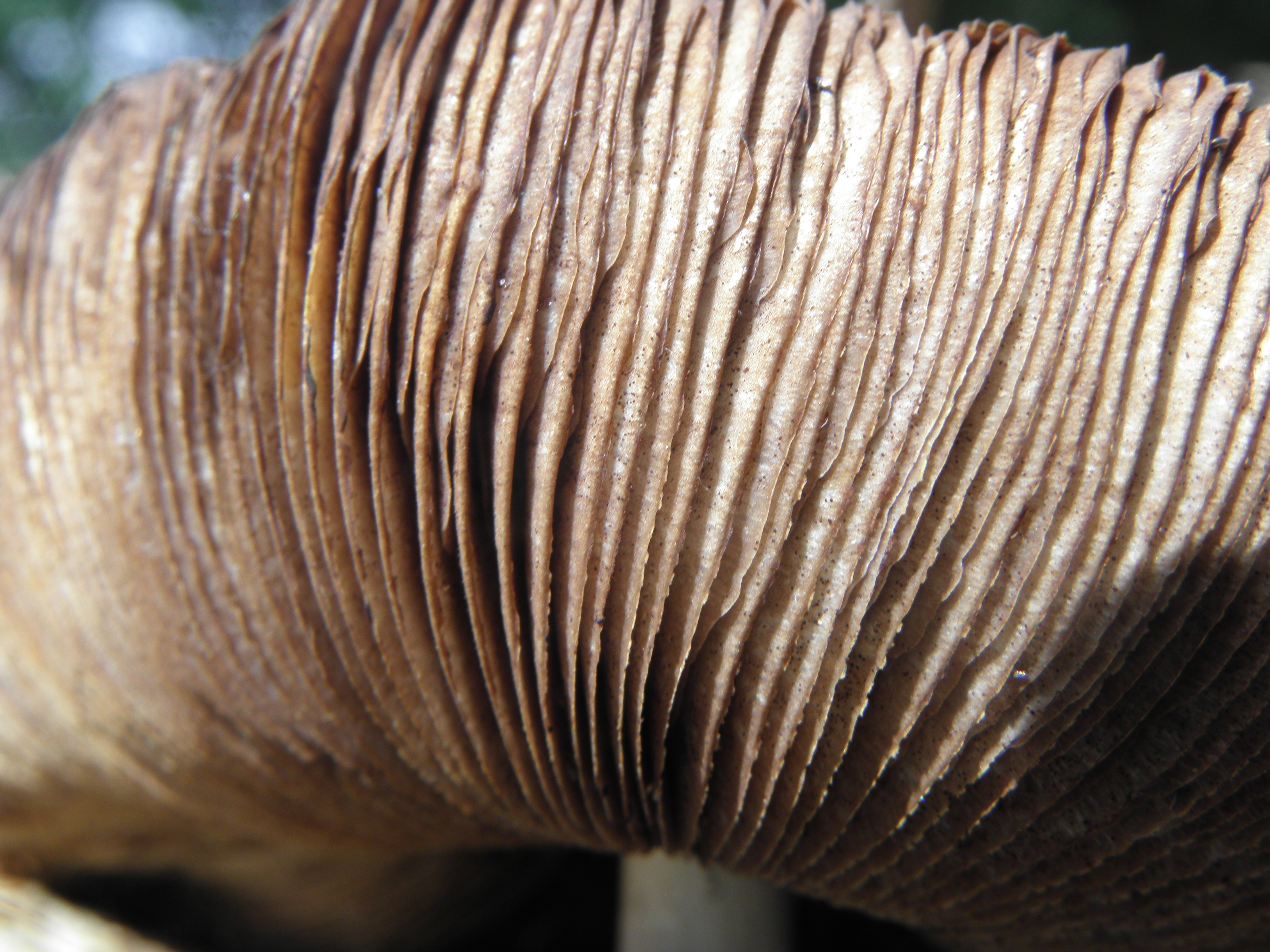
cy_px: 476
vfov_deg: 28.6
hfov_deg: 37.5
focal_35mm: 51
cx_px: 635
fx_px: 1871
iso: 64
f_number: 5.6
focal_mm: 9.22
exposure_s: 1/125
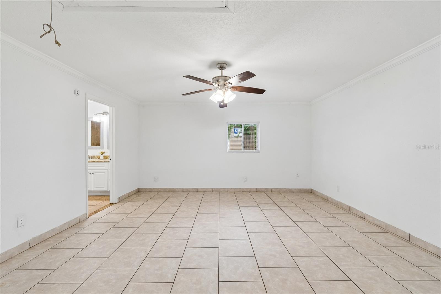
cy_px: 147
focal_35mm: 15
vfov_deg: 77.3
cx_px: 220
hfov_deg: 100.4
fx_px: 184
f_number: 7.1
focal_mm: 10
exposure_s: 1/4
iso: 100
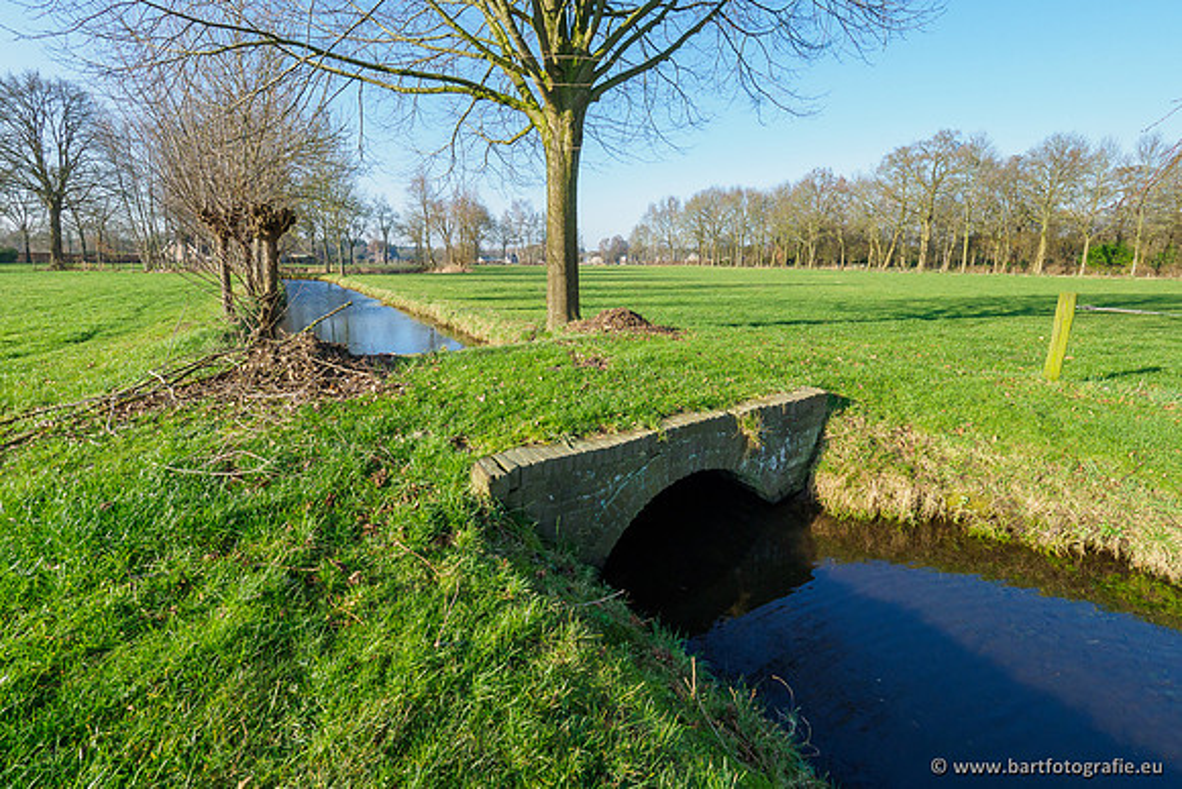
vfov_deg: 77.7
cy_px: 358
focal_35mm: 15
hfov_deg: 100.9
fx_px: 488
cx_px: 590
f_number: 8
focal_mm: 7
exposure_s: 1/320
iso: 640
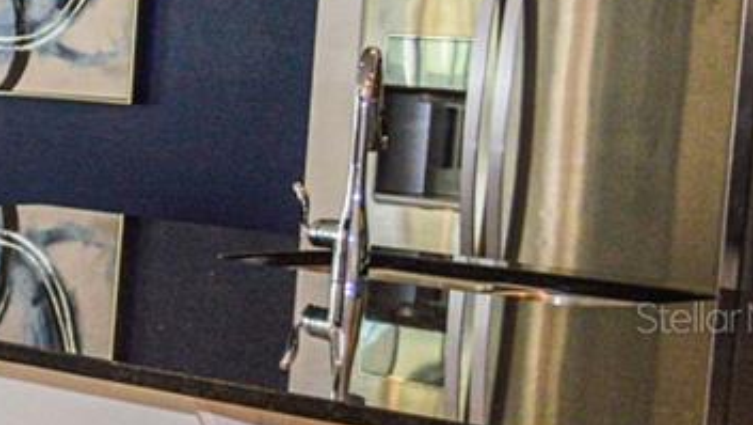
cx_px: -881
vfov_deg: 9.5
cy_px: 317
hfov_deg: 13.6
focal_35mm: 128
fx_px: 2557
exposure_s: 1/60
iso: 400
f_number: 3.5
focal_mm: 18
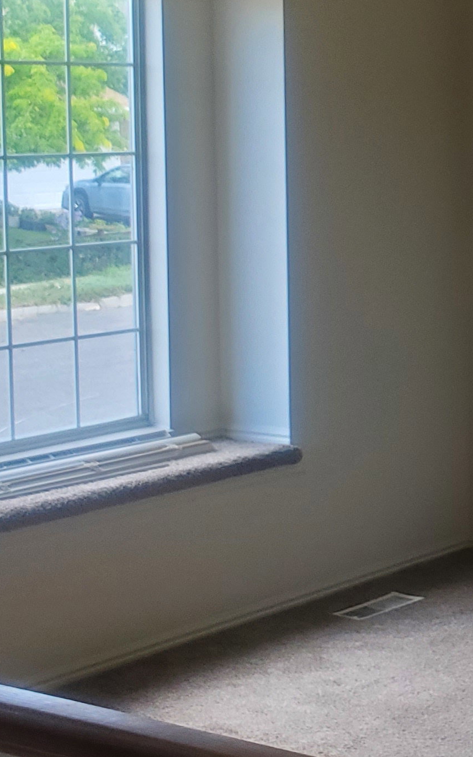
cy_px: 227
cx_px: 858
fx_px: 1671
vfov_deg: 25.3
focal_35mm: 81
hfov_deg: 14.2
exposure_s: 1/120
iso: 80
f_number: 2.4
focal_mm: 4.3
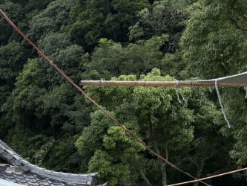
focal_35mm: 80
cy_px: 237
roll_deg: +2.0
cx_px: -87
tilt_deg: +6.1
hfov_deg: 21.7
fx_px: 571
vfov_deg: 17.4
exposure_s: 1/782
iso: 64
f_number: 1.6
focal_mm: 5.96
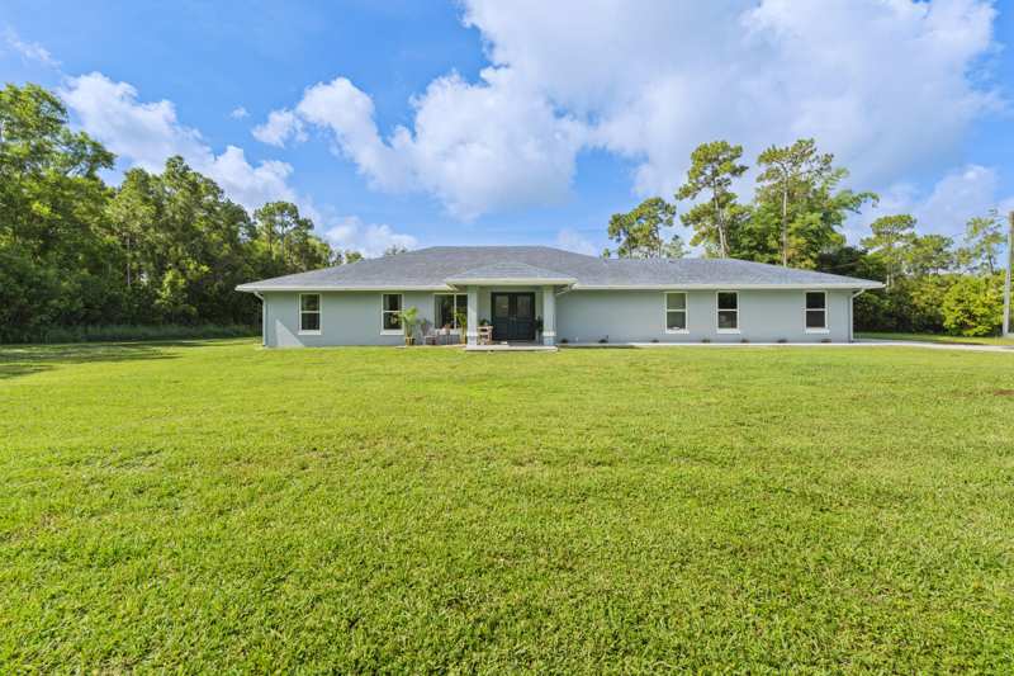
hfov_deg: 104.3
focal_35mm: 14
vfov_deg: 81.2
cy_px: 338
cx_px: 507
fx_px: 394
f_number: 9
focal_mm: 14
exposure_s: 1/160
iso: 250
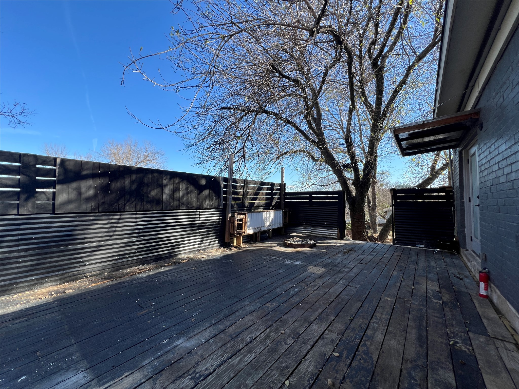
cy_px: 194
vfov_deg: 89.9
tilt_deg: +2.4
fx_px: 195
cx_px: 260
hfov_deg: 106.2
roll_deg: +0.0
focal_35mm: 13
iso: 32
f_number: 1.8
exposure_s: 1/555
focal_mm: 1.57
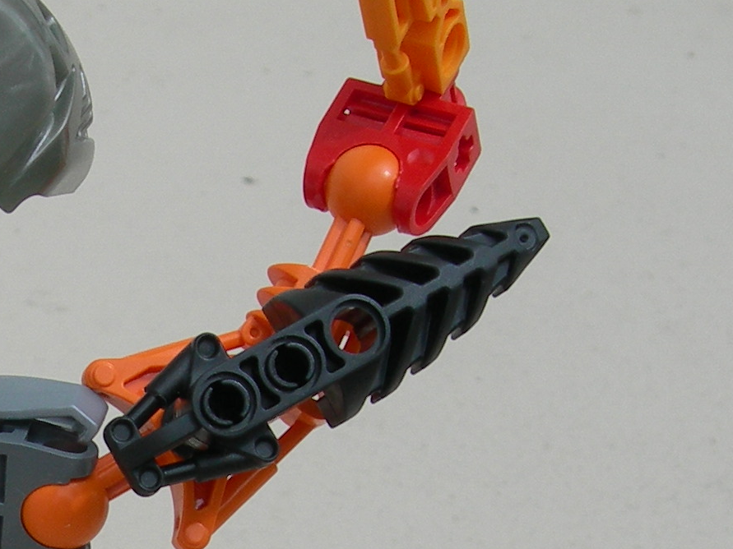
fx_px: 2774
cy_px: 695
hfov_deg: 14.8
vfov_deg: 11.1
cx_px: -37
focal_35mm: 131
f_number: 4.8
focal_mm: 7.8
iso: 50
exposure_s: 1/397
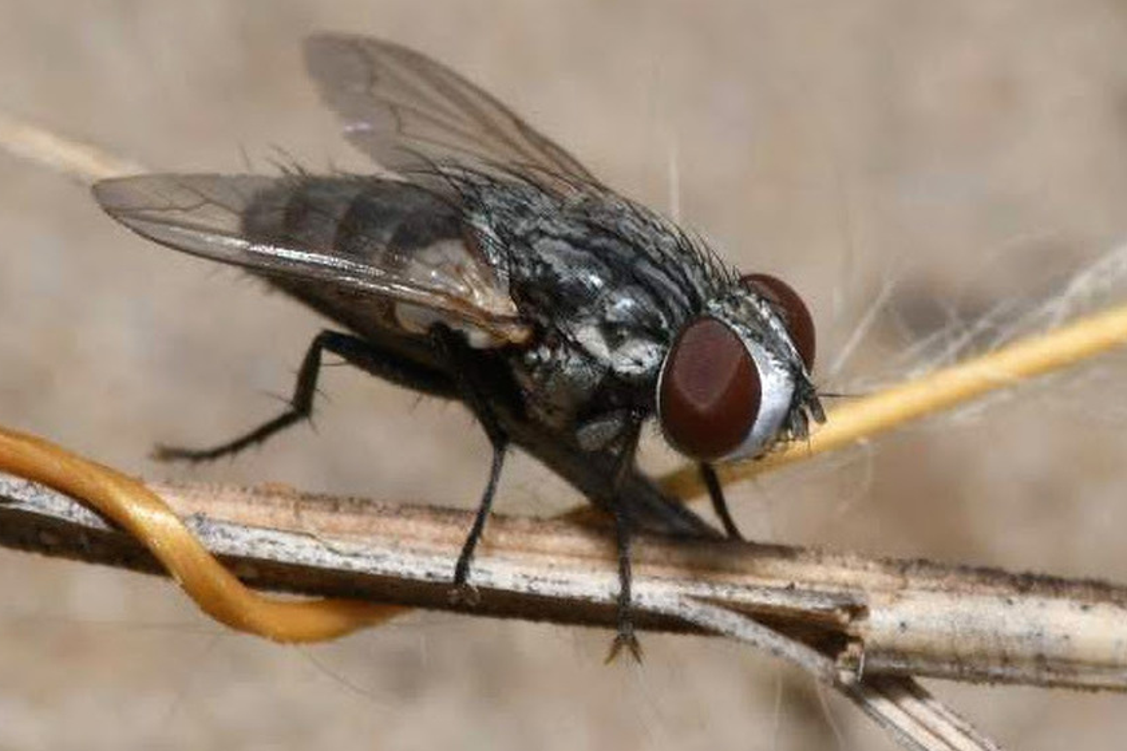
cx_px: 538
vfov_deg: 7.6
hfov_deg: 11.5
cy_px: 360
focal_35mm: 180
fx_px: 5620
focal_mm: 105
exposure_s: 1/60
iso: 100
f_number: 29
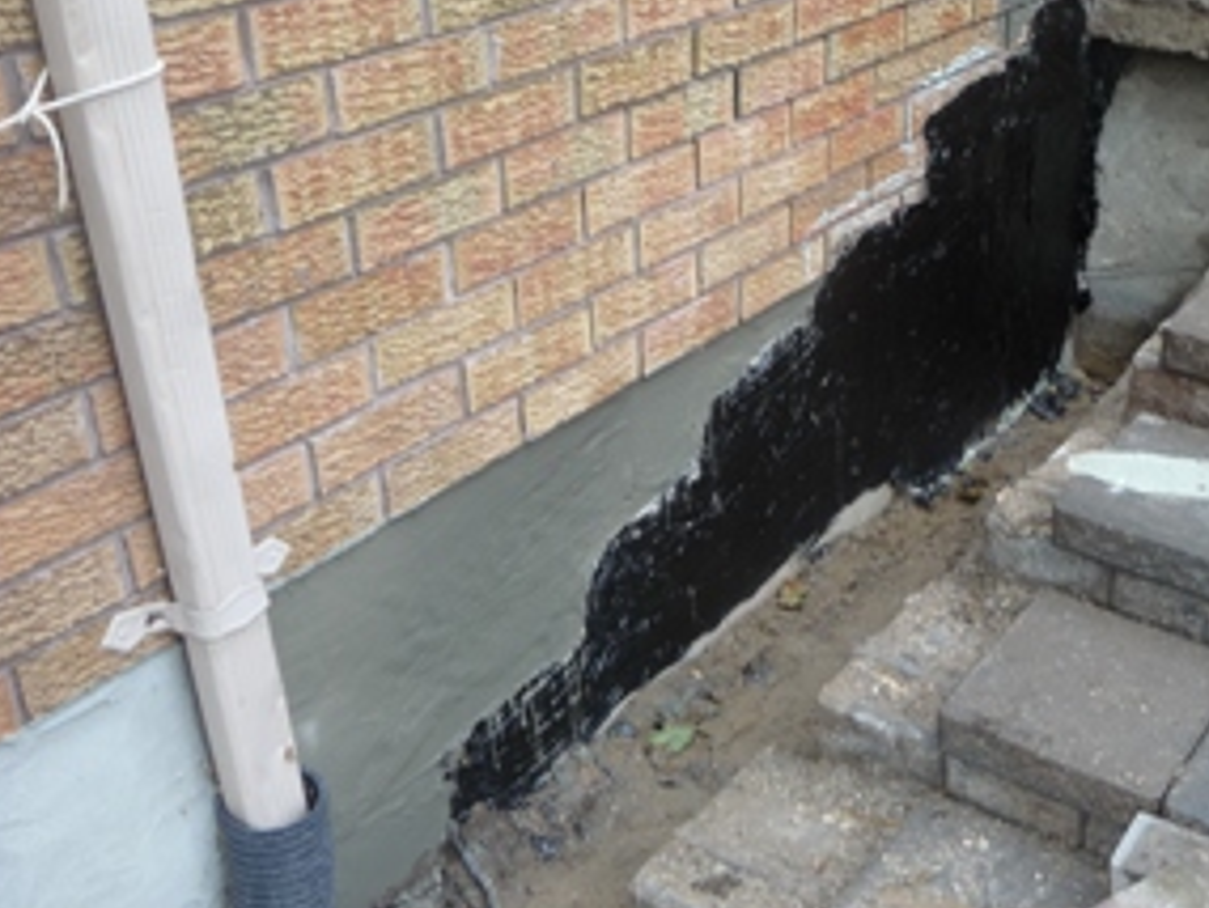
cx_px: 853
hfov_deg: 42.1
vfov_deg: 32.9
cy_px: 403
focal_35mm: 44
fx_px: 1537
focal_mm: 4.7
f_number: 3.3
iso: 100
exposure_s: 1/50
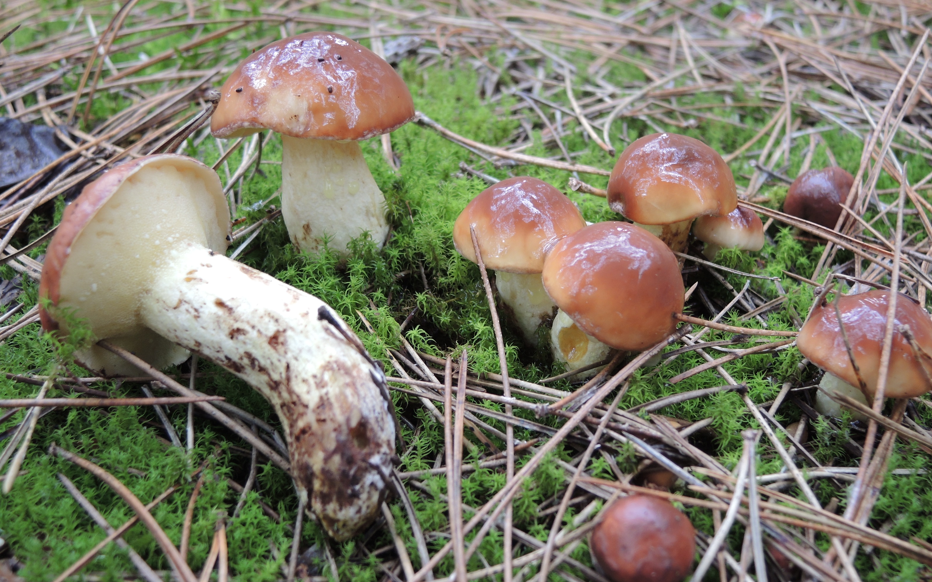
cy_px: 309
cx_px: 518
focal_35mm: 47
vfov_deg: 27.4
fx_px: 1194
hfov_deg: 42.6
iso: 110
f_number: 2.2
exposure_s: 1/50
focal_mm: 7.6
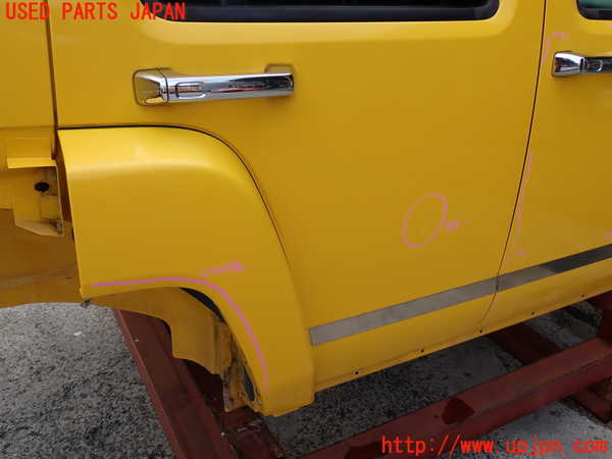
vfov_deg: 44.2
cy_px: 230
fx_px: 566
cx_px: 306
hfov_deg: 56.8
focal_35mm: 32
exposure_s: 1/500
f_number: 3.2
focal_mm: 5.79
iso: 100
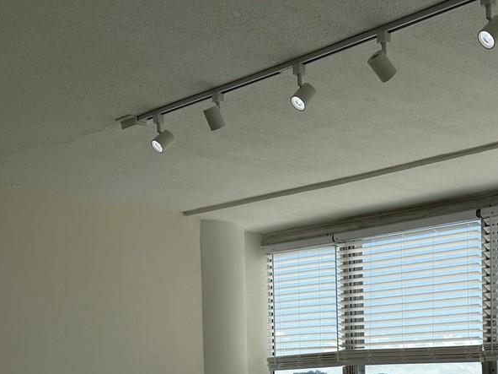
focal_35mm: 65
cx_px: 429
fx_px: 935
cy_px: 412
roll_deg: +0.8
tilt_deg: -2.0
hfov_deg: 28.9
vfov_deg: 21.4
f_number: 1.78
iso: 80
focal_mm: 6.76
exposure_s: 1/4405
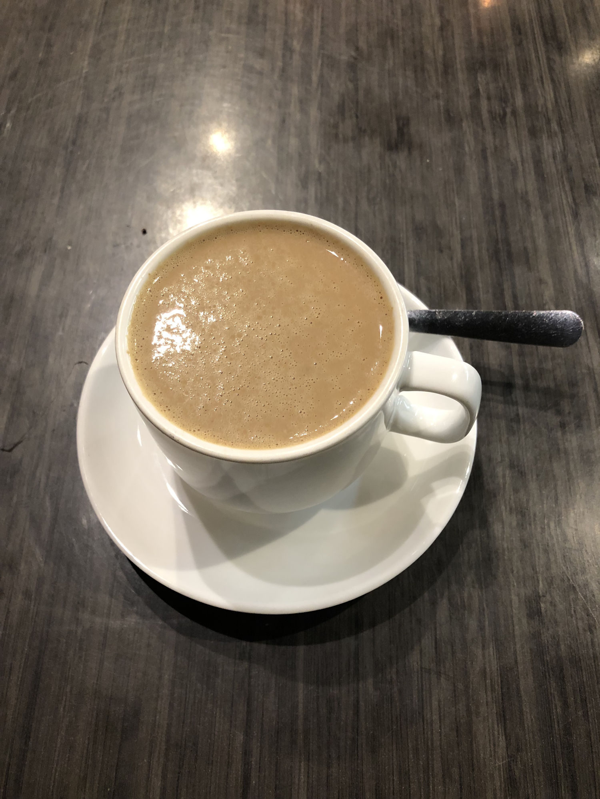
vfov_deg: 63.4
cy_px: 400
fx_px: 647
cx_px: 300
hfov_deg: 49.7
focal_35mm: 28
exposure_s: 1/15
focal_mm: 4
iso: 64
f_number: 1.8
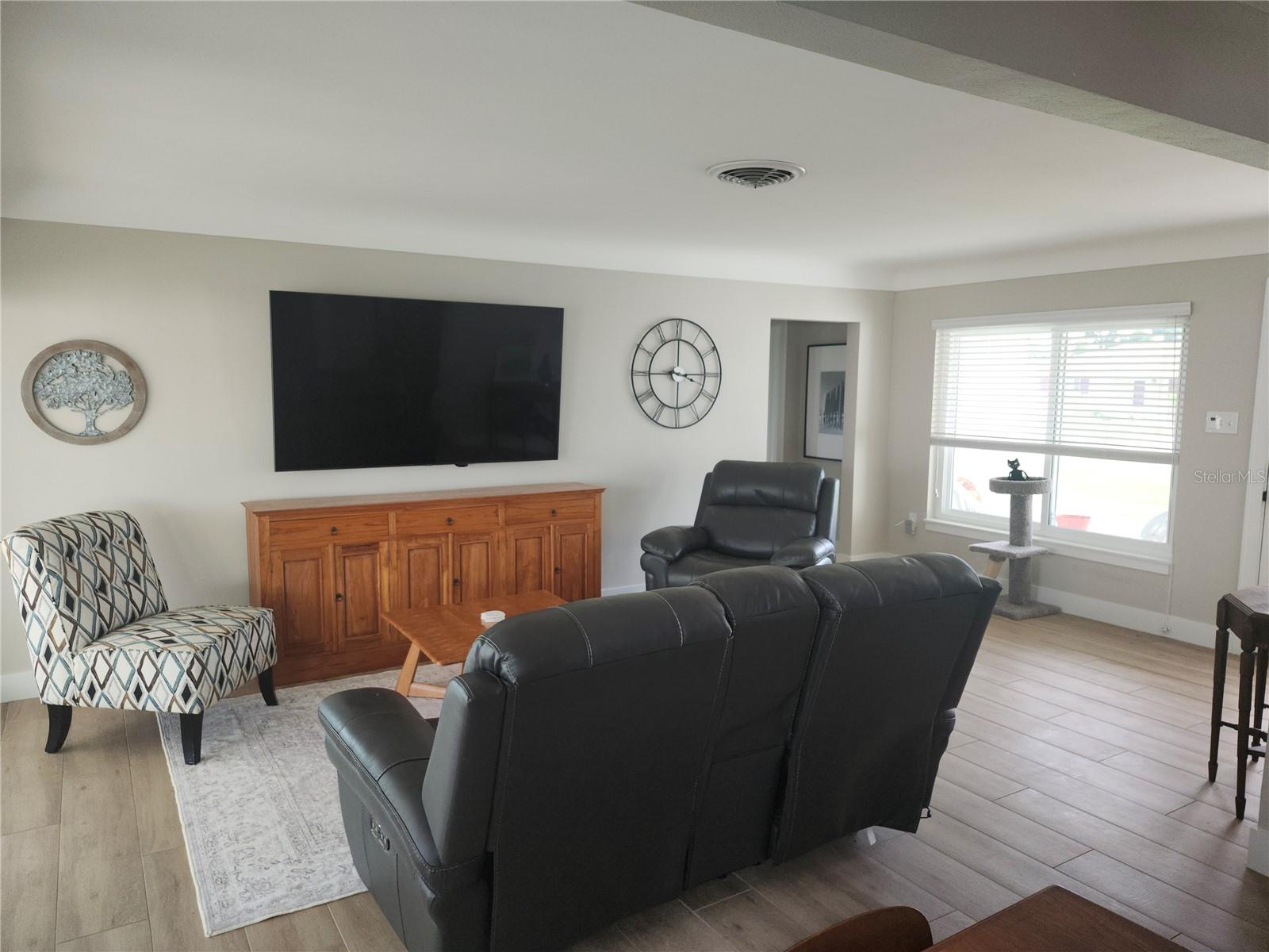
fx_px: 843
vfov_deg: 58.9
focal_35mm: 23
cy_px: 476
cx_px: 634
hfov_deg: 73.9
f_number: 1.8
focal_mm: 5.54
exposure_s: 1/60
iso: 64
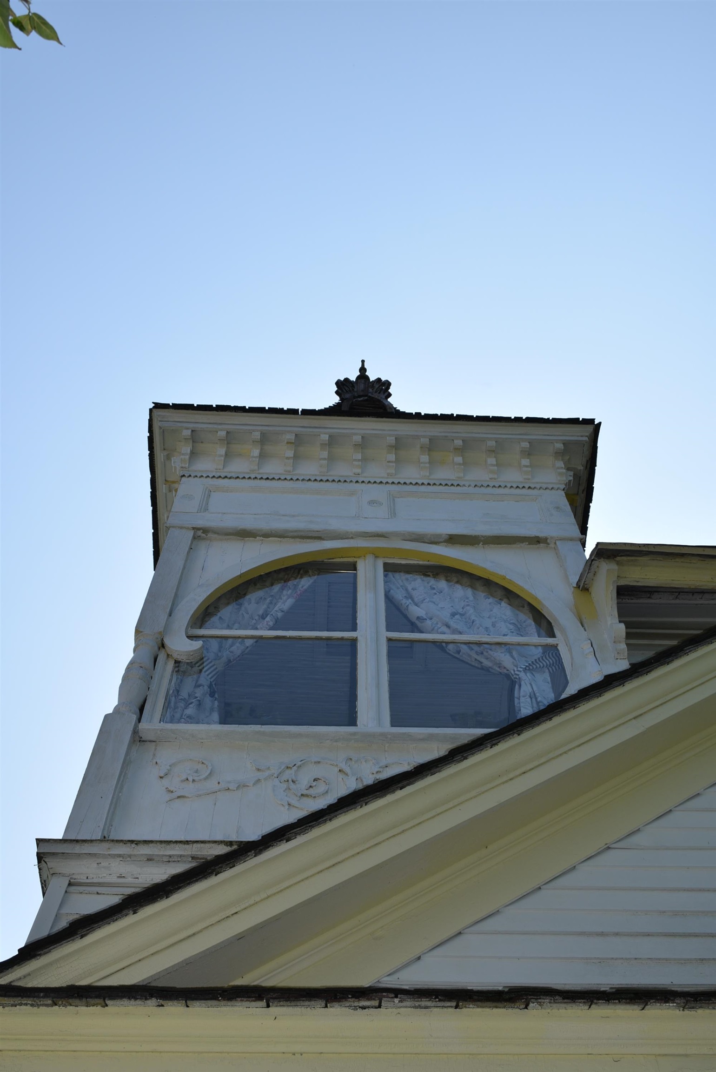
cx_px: 358
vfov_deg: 51.2
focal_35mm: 38
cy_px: 536
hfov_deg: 35.6
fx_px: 1117
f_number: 10
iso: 100
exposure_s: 1/200
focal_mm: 25
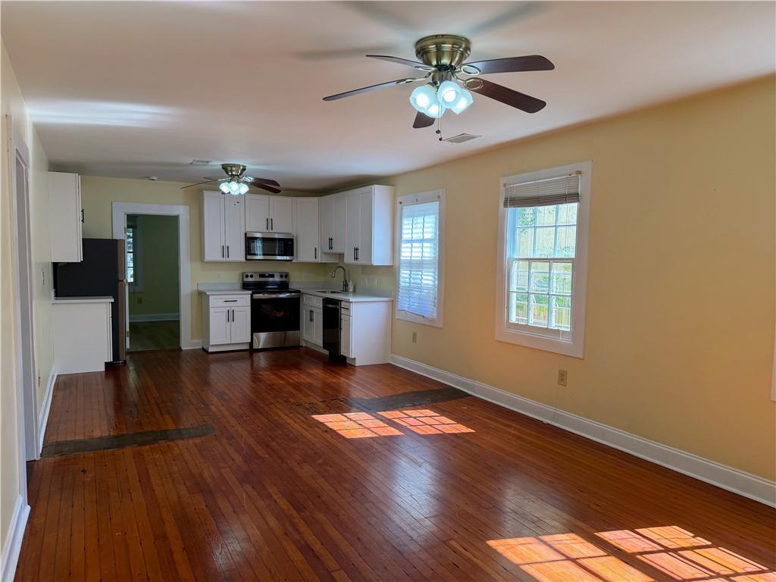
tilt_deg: -3.7
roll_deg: +0.0
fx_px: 538
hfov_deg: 71.6
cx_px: 388
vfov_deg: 56.8
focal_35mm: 24
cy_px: 291
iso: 80
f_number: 1.78
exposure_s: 1/207
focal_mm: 6.76
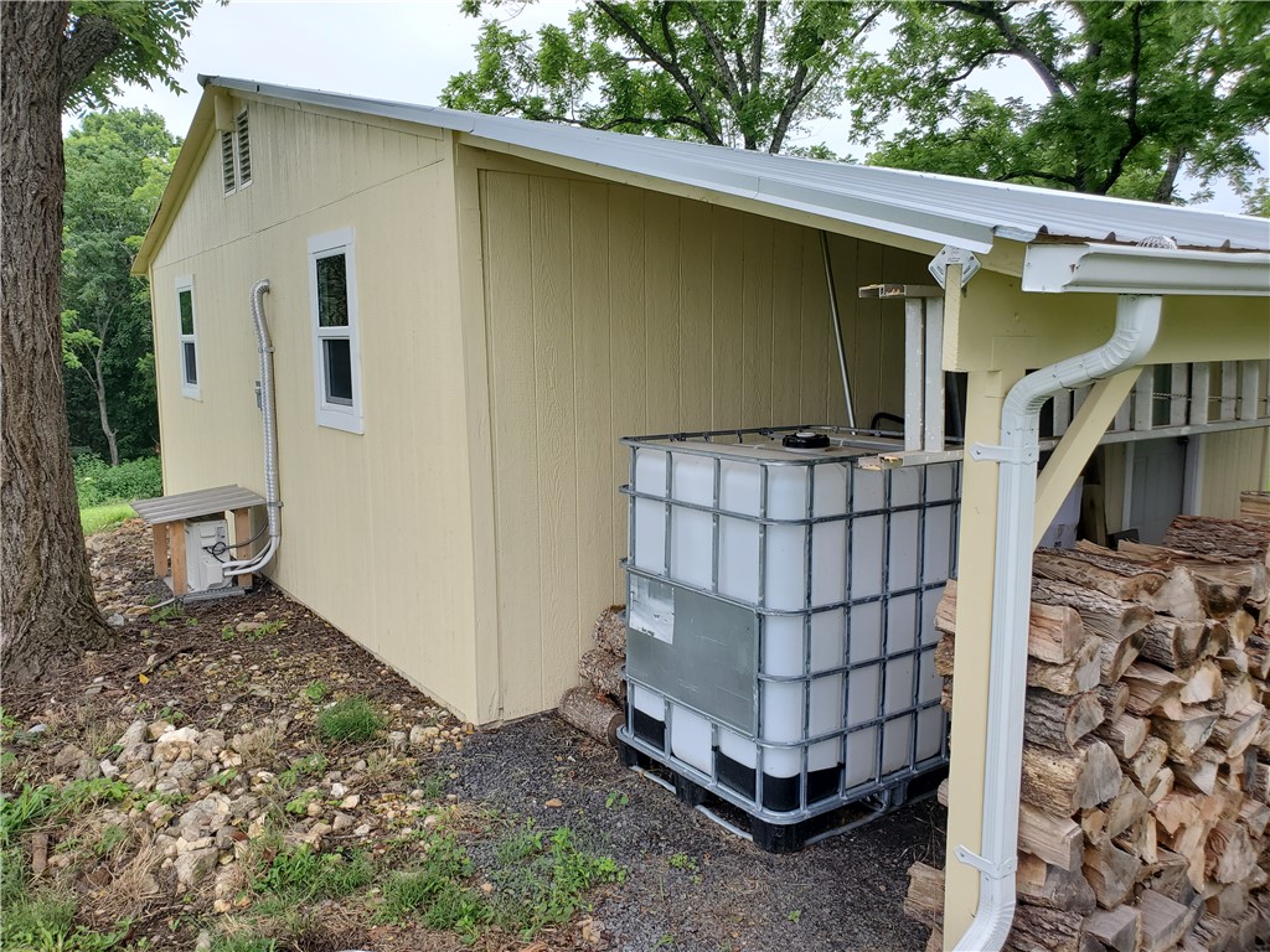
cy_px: 476
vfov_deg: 53.1
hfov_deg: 67.3
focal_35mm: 26
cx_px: 635
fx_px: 954
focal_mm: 4.3
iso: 50
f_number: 2.4
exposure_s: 1/499
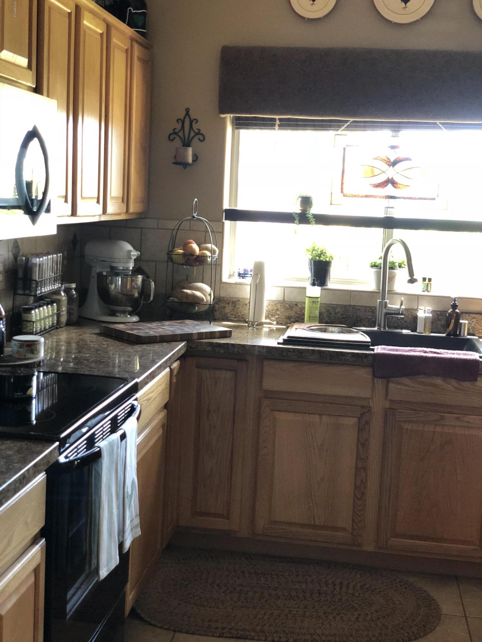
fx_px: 965
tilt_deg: -7.1
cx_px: 241
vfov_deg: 36.8
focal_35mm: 52
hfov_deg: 28.0
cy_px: 321
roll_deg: -2.7
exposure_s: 1/24
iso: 160
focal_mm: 6
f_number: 2.4
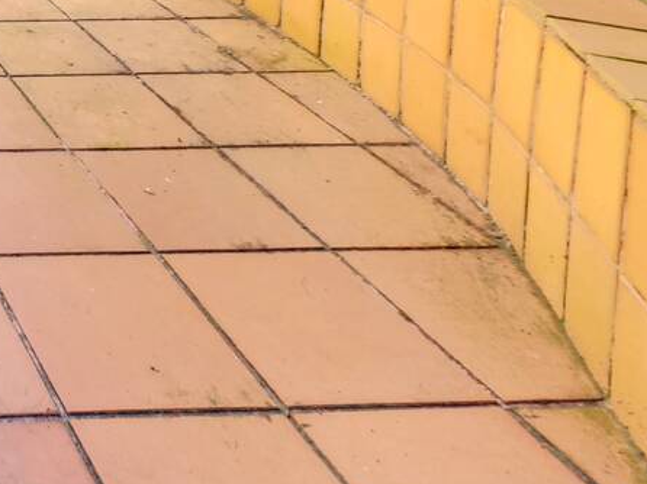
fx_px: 785
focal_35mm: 42
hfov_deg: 28.6
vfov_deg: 24.8
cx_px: -324
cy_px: -274
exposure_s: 1/60
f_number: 2.2
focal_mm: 2.2
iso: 100
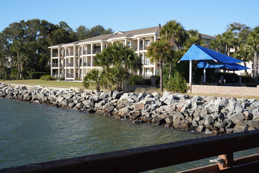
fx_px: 345
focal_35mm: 48
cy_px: 86
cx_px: 130
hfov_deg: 41.1
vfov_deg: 28.1
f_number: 11
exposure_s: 1/100
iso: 100
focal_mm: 48
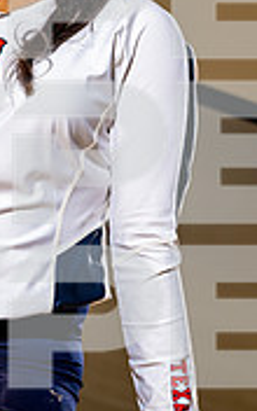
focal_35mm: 151
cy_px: 154
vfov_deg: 13.8
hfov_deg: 8.6
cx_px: -14
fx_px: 1692
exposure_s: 1/250
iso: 250
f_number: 5.6
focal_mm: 58
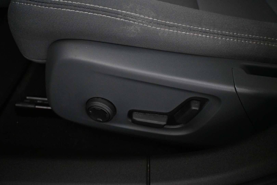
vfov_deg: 40.8
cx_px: 138
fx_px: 248
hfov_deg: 58.3
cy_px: 92
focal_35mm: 32
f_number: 4
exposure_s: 1/60
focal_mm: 21.5
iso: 4000
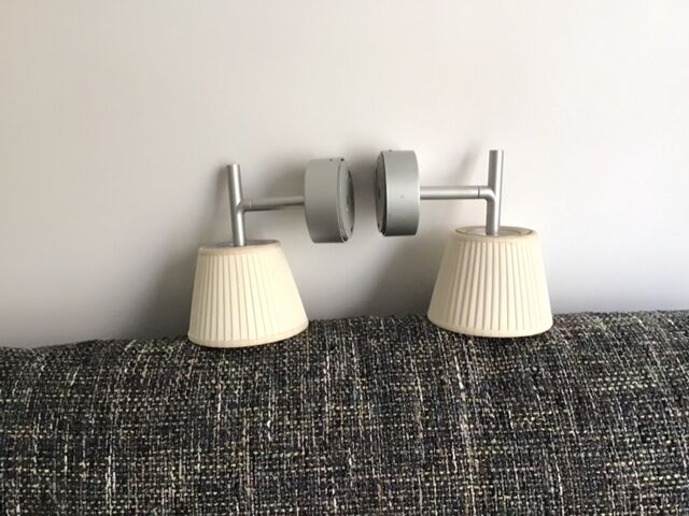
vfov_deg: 45.4
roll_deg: +1.6
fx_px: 617
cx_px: 344
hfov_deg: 58.4
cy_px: 258
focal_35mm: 31
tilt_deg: -31.5
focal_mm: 3.3
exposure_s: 1/33
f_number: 2.4
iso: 125
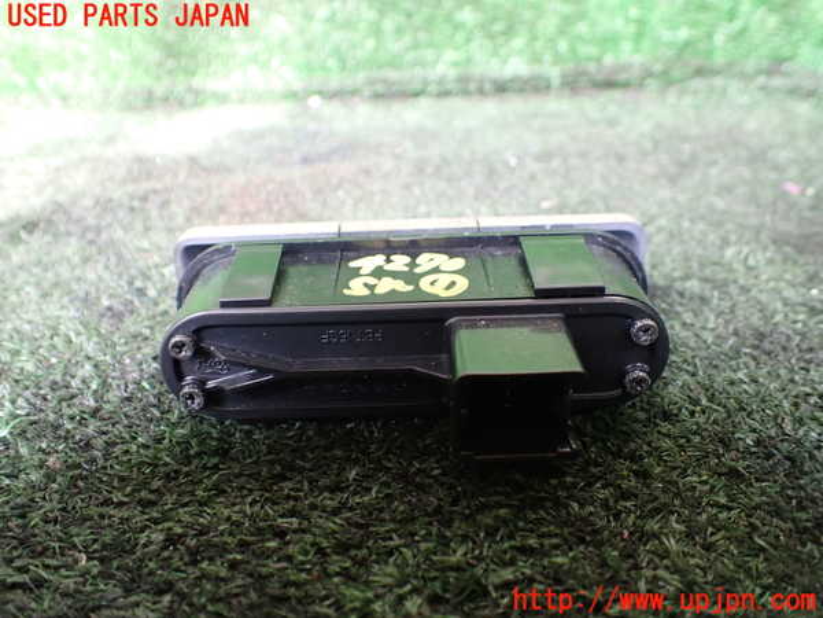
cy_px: 309
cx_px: 412
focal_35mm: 30
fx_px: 713
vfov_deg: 46.8
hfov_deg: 60.0
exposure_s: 1/100
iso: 800
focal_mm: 5.4
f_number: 2.3
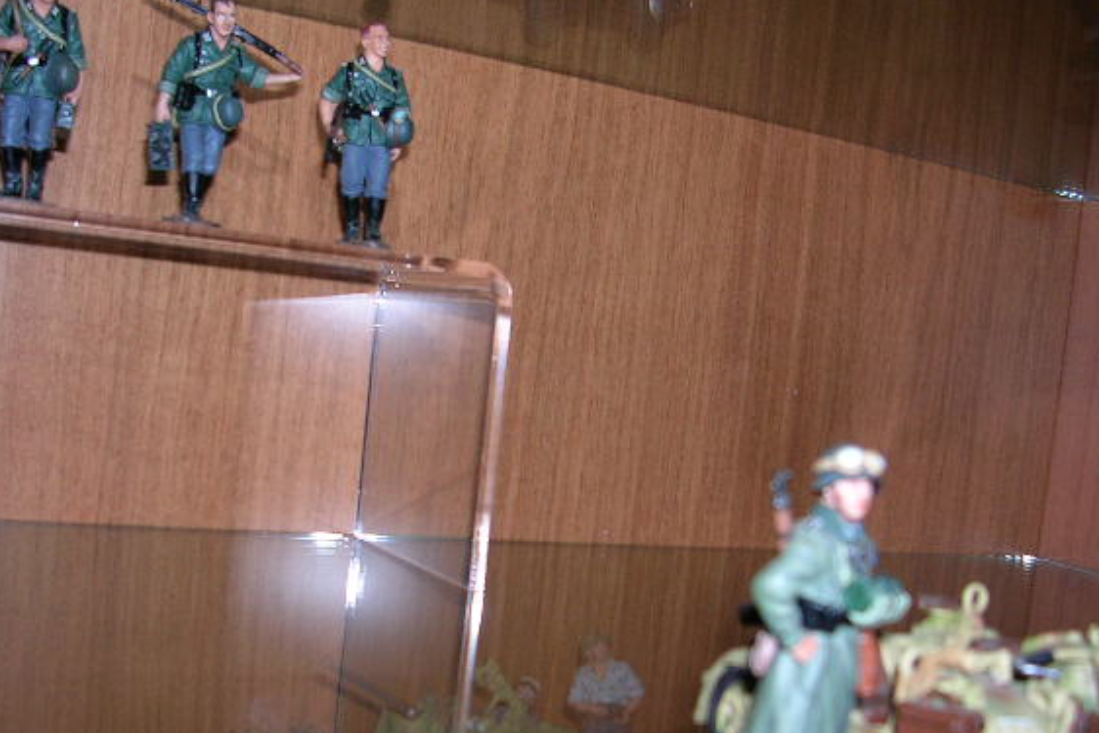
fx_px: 1374
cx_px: 583
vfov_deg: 29.8
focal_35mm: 45
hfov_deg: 43.6
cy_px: 432
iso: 50
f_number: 2.8
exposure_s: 1/60.1
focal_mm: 5.8
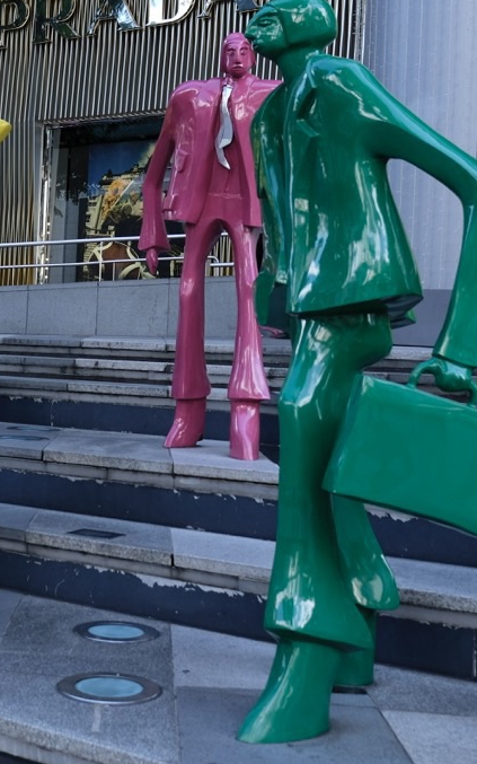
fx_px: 1082
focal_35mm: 52
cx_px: 112
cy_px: 327
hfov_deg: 24.6
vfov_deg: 38.8
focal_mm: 18
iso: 320
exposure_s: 1/400
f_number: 3.2
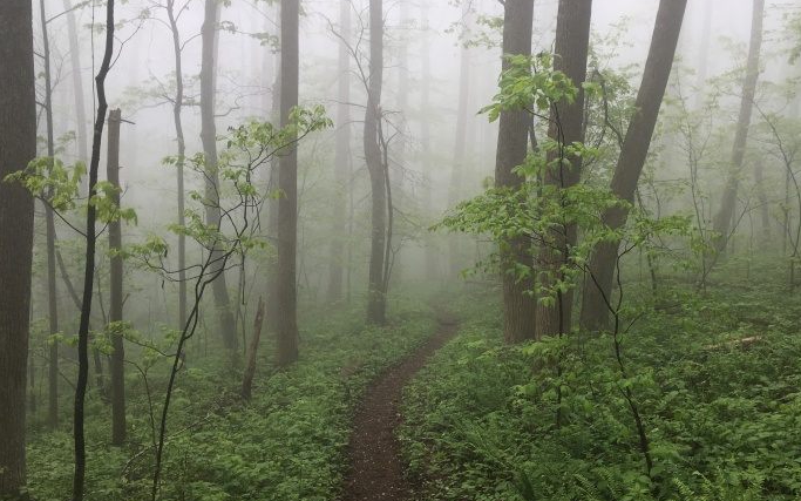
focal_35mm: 36
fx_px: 786
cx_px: 448
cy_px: 269
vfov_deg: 35.3
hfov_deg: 53.9
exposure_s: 1/181
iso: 25
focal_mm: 4.15
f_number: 2.2
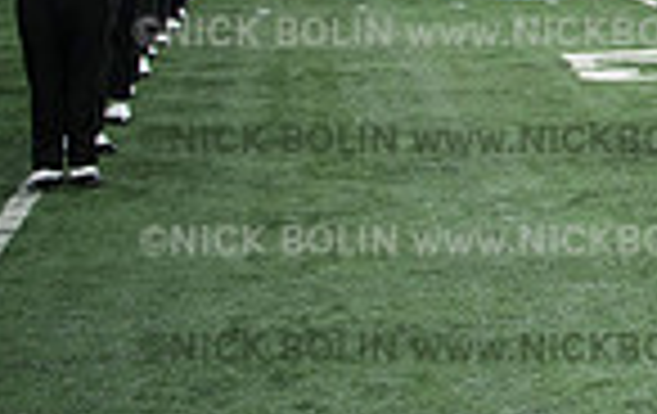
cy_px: -173
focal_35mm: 105
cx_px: 1188
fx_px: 1884
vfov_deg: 12.1
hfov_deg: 16.5
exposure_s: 1/1250
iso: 1250
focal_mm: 26
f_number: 2.8
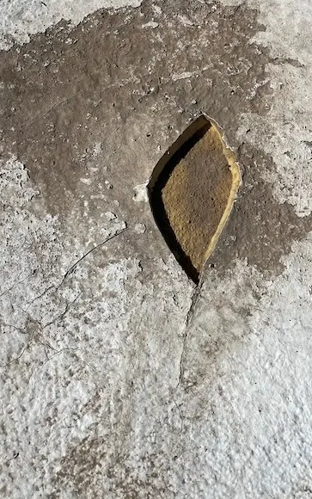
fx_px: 516
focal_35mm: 38
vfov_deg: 50.7
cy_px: 171
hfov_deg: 33.2
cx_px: 221
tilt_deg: -68.1
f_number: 1.6
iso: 50
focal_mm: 5.1
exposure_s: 1/15152
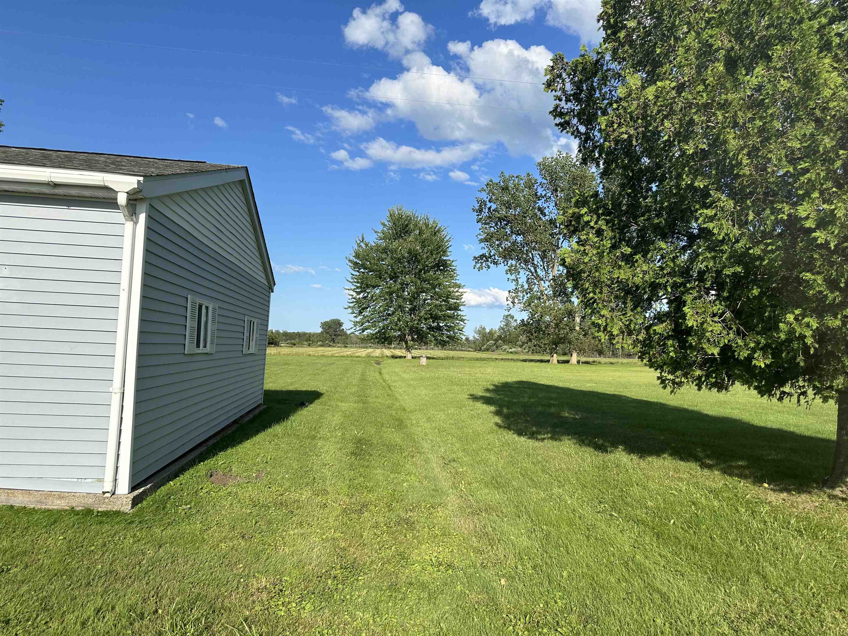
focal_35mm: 24
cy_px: 318
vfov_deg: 56.8
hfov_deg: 71.6
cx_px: 424
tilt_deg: +2.7
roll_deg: -2.6
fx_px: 588
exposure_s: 1/4545
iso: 80
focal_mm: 6.86
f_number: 1.78
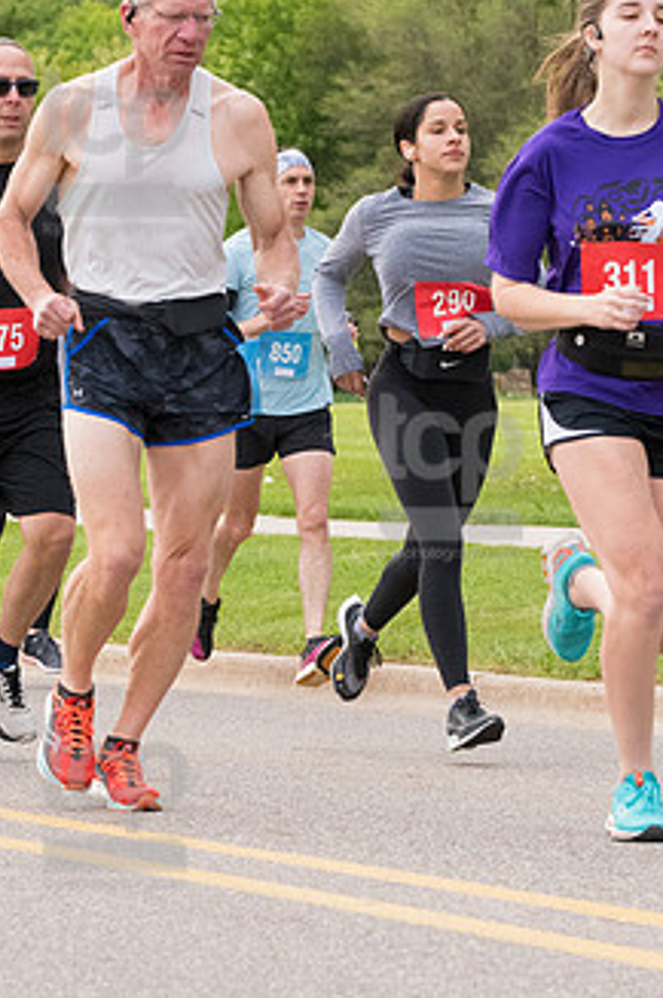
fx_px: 5986
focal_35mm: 216
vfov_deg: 9.5
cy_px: 476
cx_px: 451
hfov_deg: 6.3
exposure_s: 1/1600
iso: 4000
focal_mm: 105
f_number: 7.1
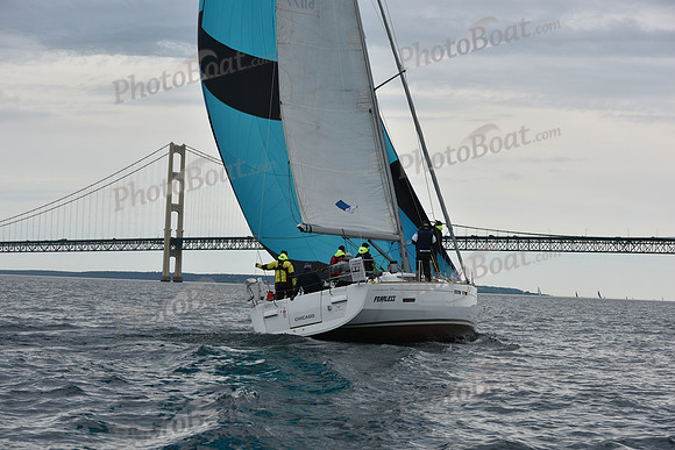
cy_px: 225
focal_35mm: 70
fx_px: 1313
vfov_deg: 19.5
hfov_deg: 28.8
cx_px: 338
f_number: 7.1
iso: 250
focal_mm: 70
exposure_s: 1/800
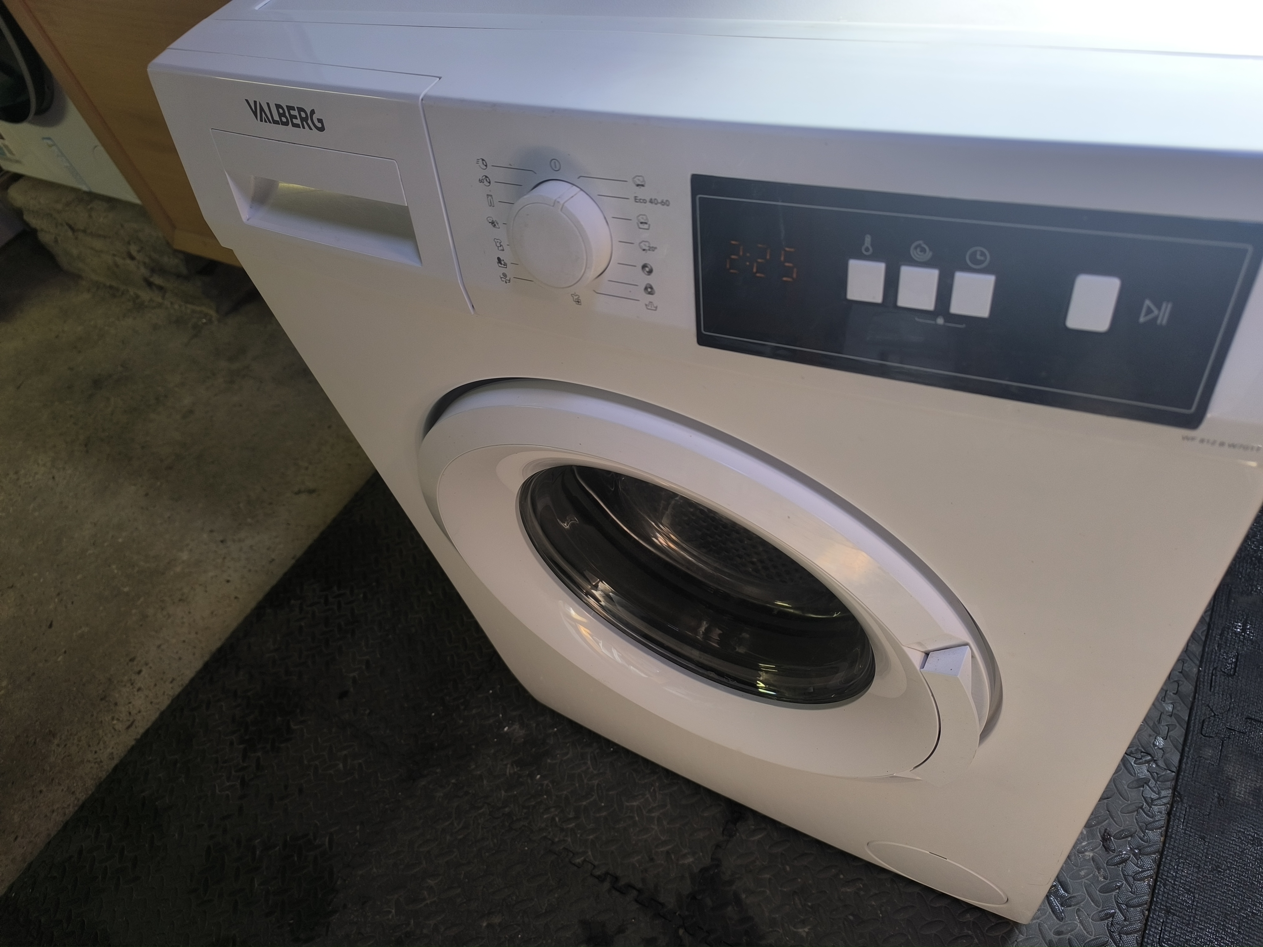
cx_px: 632
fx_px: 839
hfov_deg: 73.9
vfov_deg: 58.9
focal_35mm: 23
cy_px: 474
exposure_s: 1/100
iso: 320
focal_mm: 6.14
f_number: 1.65
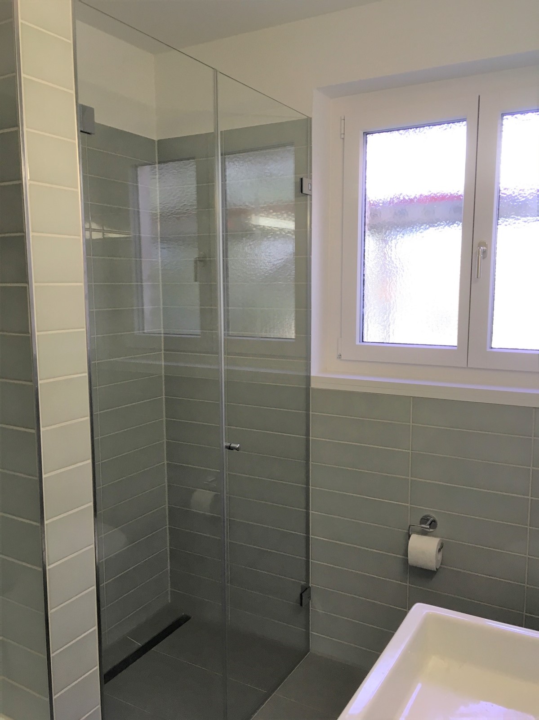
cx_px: 270
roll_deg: -1.0
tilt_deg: -9.6
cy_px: 360
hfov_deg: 48.2
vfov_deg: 61.7
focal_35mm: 29
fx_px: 602
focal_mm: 4.15
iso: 32
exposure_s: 1/33
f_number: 2.2
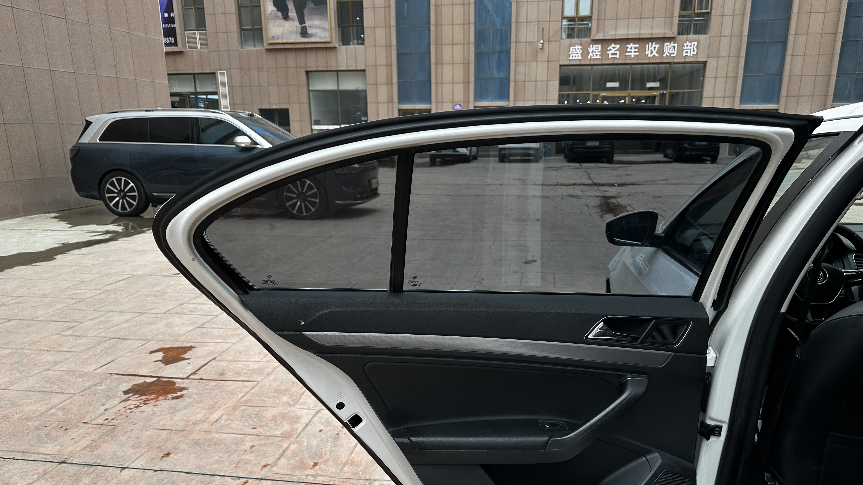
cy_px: 315
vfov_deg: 42.4
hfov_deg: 69.8
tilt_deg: -15.6
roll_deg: +0.5
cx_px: 444
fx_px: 618
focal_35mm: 27
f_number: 1.78
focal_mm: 6.86
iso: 80
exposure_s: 1/246
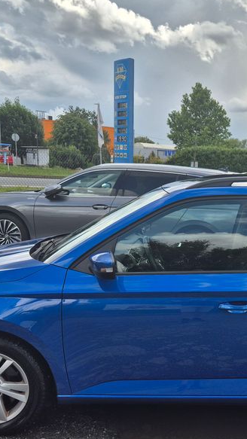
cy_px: 284
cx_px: 213
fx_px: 512
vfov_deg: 45.8
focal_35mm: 44
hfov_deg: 26.4
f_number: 1.8
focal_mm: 5.4
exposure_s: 1/1292
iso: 25
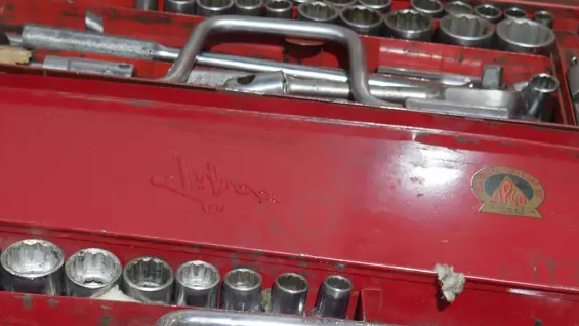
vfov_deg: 15.1
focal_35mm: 79
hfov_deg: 26.7
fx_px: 1213
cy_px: 305
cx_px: 193
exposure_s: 1/60
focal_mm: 20
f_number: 4.5
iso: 800
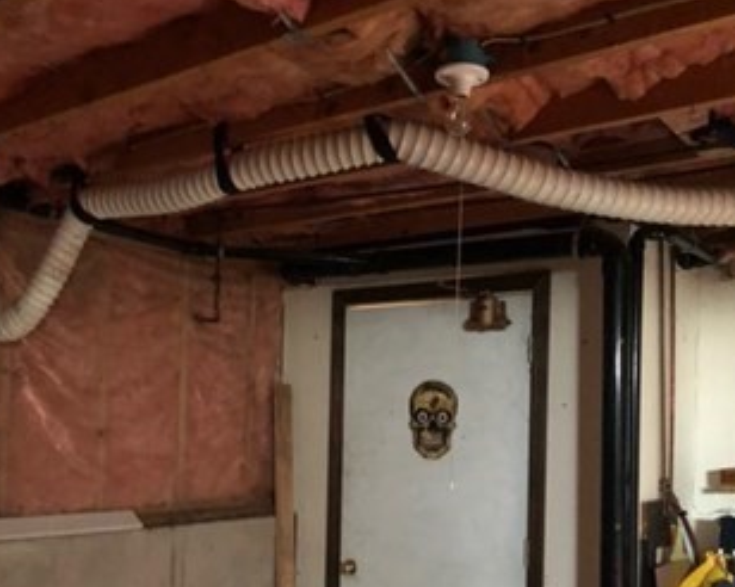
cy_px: 406
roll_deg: -2.0
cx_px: 334
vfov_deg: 36.8
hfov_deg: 45.8
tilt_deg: +1.4
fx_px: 870
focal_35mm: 40
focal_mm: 3.99
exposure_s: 1/4
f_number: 1.8
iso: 160
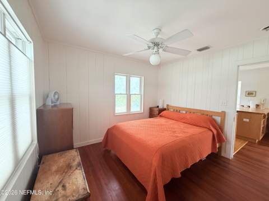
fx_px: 109
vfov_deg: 85.6
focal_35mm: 14
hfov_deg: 102.1
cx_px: 134
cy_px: 100
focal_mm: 2.22
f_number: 2.2
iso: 320
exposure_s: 1/99
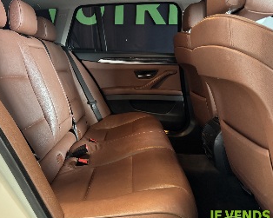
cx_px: 94
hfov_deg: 56.1
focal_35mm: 31
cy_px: 108
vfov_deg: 47.1
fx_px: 250
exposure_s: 1/55
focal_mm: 6.76
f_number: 1.78
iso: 800
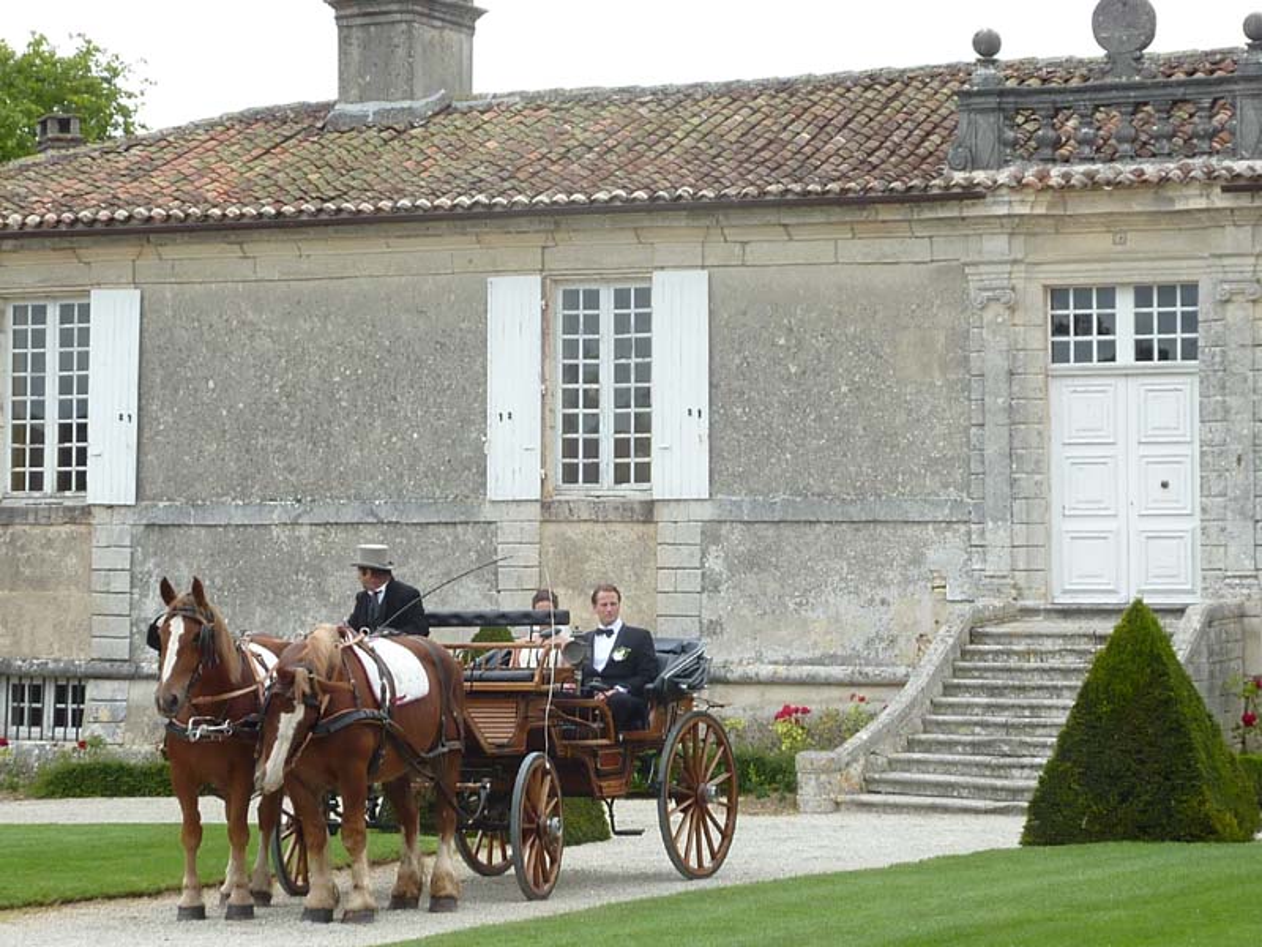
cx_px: 631
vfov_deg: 13.1
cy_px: 474
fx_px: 4120
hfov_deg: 17.4
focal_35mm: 113
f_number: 4
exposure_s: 1/200
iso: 80
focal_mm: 10.3
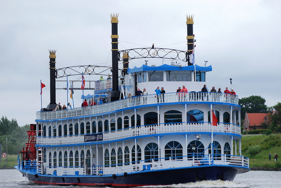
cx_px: 140
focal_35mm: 202
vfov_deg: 6.8
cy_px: 94
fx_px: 1583
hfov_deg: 10.1
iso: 200
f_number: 5.6
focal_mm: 135
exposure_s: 1/500
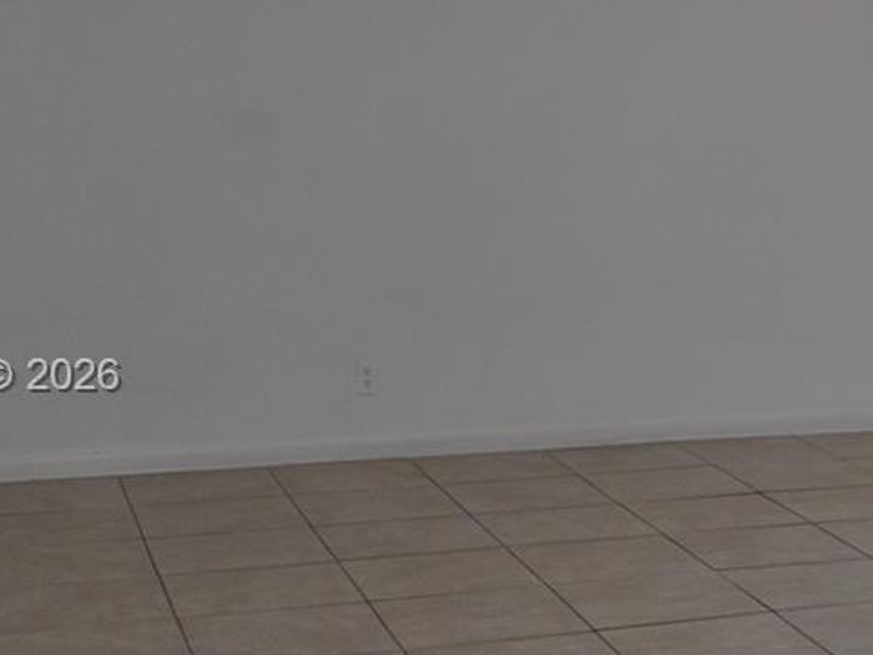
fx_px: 2170
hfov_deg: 21.4
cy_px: 378
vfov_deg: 17.2
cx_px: 1005
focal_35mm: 86
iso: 400
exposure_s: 1/80
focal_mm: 18
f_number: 4.5
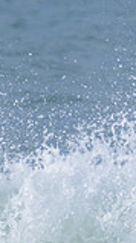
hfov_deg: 0.3
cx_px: 413
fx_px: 27065
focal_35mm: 4206
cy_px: 205
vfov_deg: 0.5
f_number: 11
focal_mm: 800
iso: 800
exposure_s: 1/2000
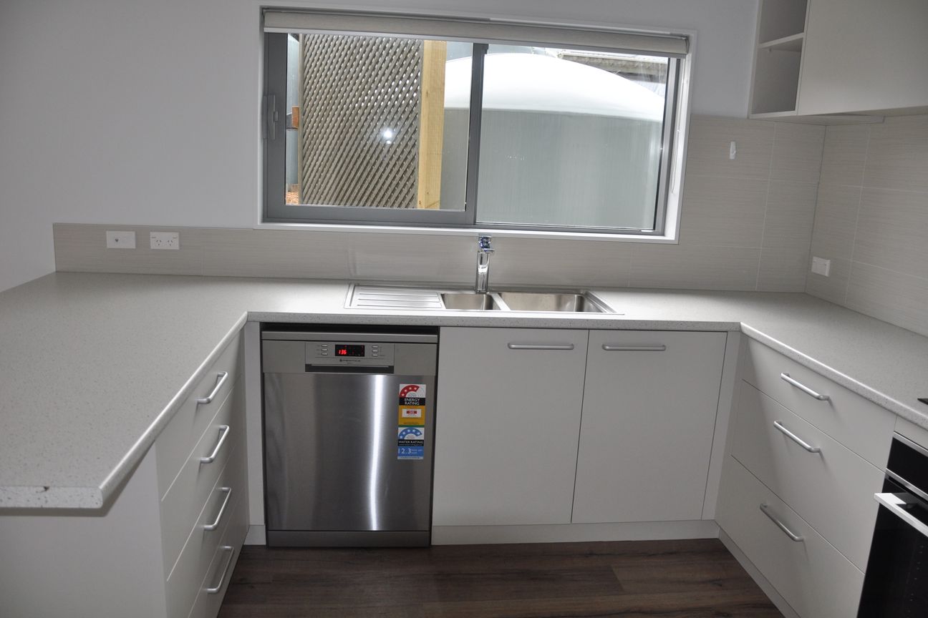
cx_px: 464
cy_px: 309
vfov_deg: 47.9
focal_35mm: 27
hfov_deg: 67.4
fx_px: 696
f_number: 3.5
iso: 400
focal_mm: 18
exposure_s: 1/160
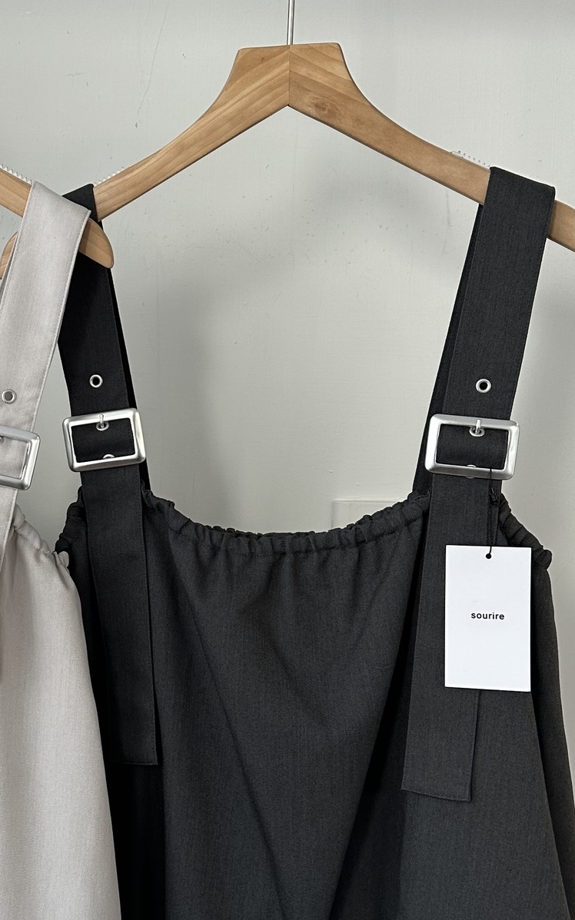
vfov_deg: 39.6
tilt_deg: -6.0
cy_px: 474
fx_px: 1279
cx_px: 48
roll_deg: -1.9
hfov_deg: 24.5
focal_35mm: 51
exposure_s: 1/120
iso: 100
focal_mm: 6.86
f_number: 1.78
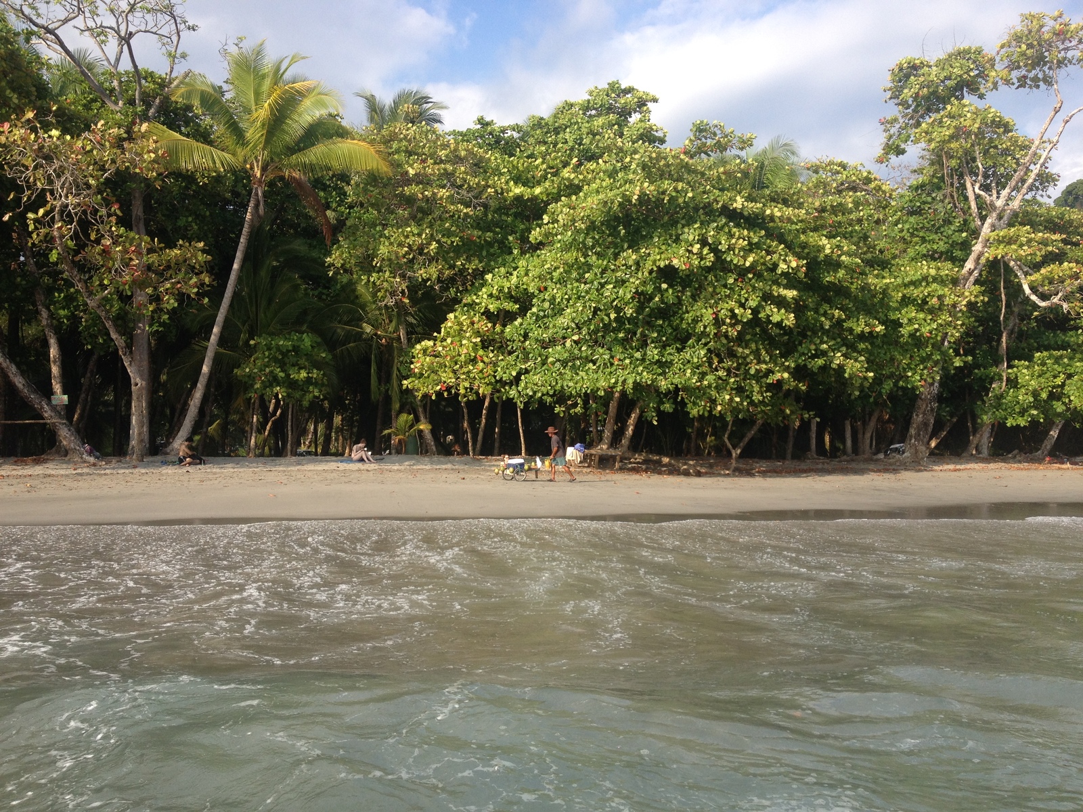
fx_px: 1095
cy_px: 406
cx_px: 542
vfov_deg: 40.7
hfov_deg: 52.6
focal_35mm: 35
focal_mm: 4.28
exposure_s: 1/1004
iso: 50
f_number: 2.4
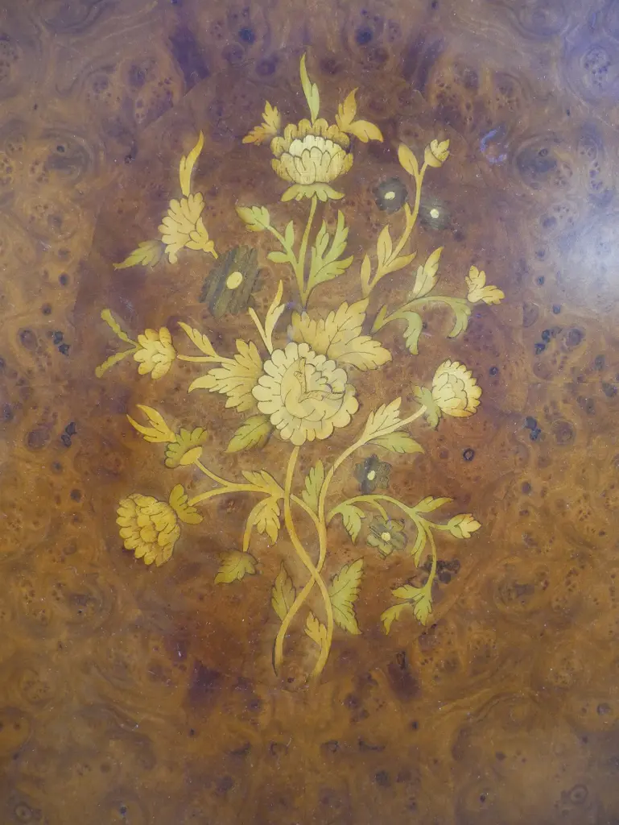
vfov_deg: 51.3
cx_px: 310
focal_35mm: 36
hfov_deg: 39.7
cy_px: 412
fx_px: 858
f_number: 4
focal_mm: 18
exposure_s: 1/50
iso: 3200
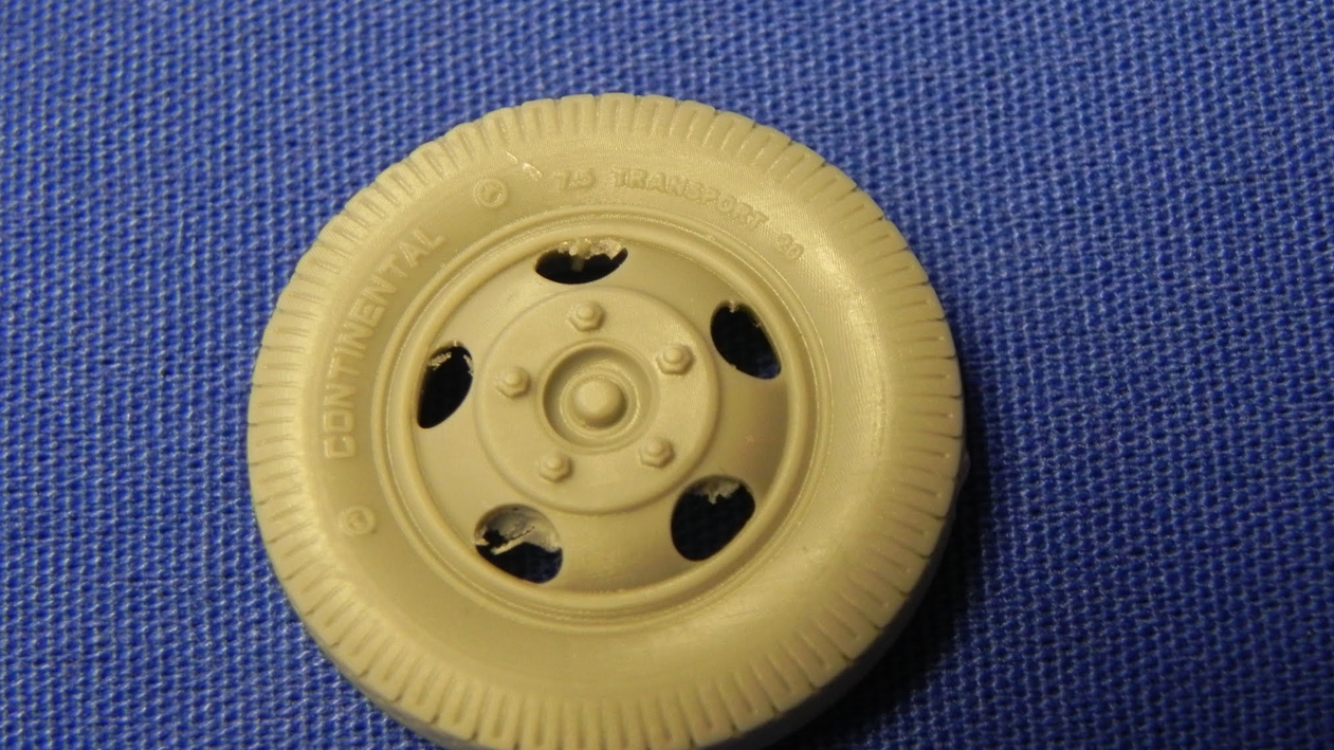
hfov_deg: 29.0
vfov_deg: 16.5
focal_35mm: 73
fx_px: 2582
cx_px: 659
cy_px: 382
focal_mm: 11.8
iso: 400
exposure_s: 1/23.2
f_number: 3.5
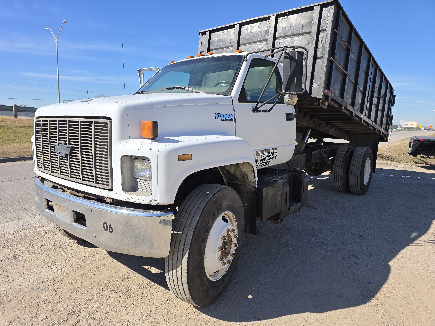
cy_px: 163
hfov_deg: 73.9
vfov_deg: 58.9
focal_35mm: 23
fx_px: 289
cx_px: 218
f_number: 1.7
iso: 12
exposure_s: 1/818
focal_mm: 6.3
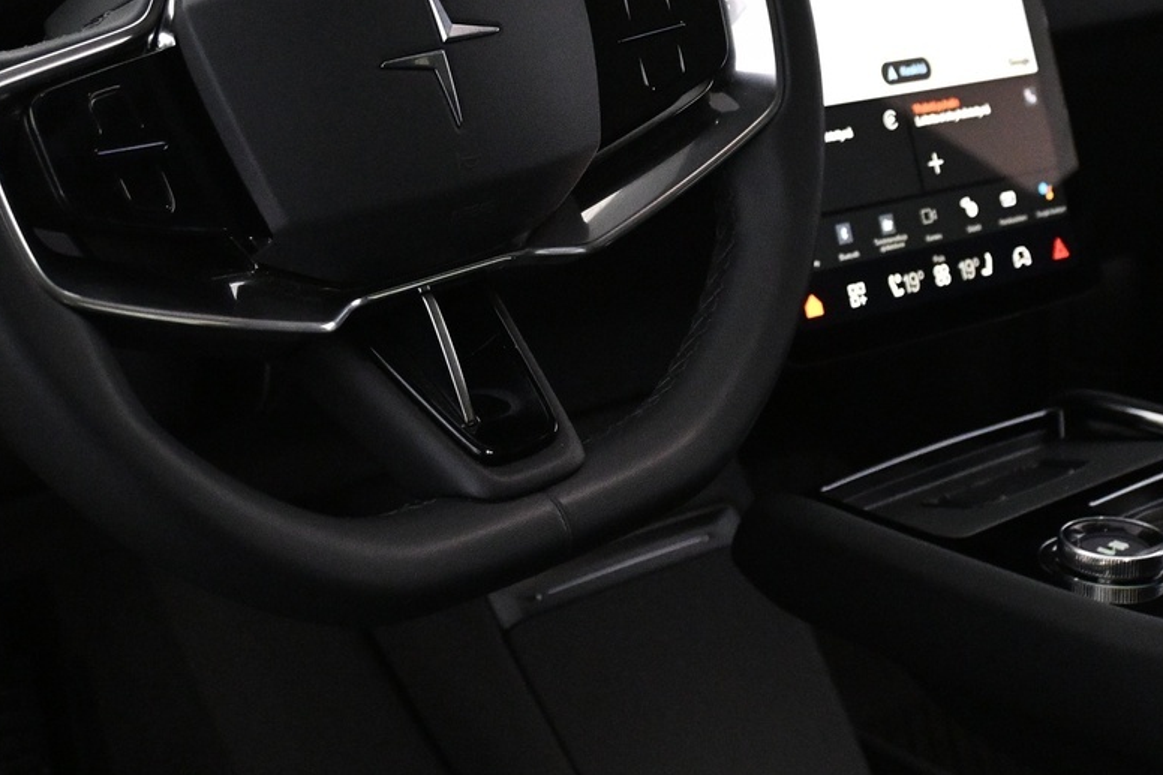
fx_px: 2327
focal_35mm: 72
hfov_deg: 28.1
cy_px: 135
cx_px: 571
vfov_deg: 18.7
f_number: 4.2
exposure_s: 1/60
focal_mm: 23
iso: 4000
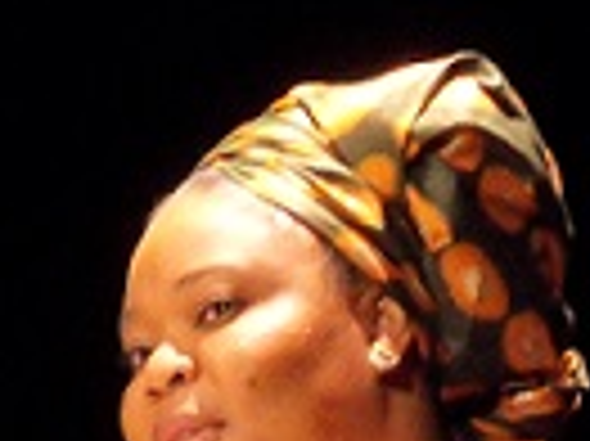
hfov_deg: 1.8
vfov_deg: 1.4
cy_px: 986
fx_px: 18357
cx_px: -142
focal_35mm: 1078
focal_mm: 42
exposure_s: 1/15
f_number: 5.8
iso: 800
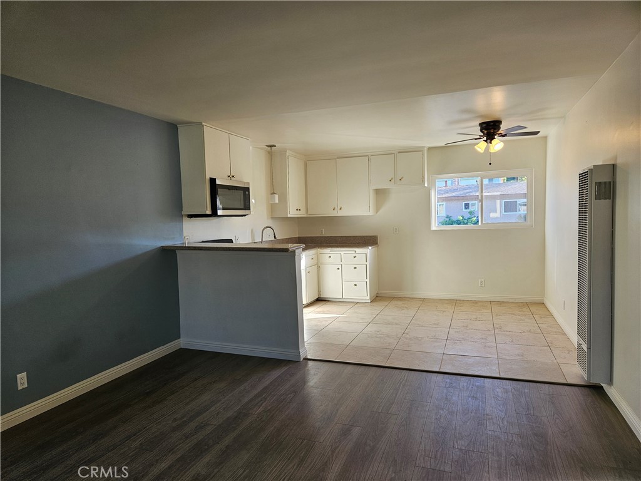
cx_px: 320
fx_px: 426
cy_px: 240
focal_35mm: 23
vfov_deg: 58.9
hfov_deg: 73.9
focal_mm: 5.4
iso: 50
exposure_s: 1/120
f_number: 1.8
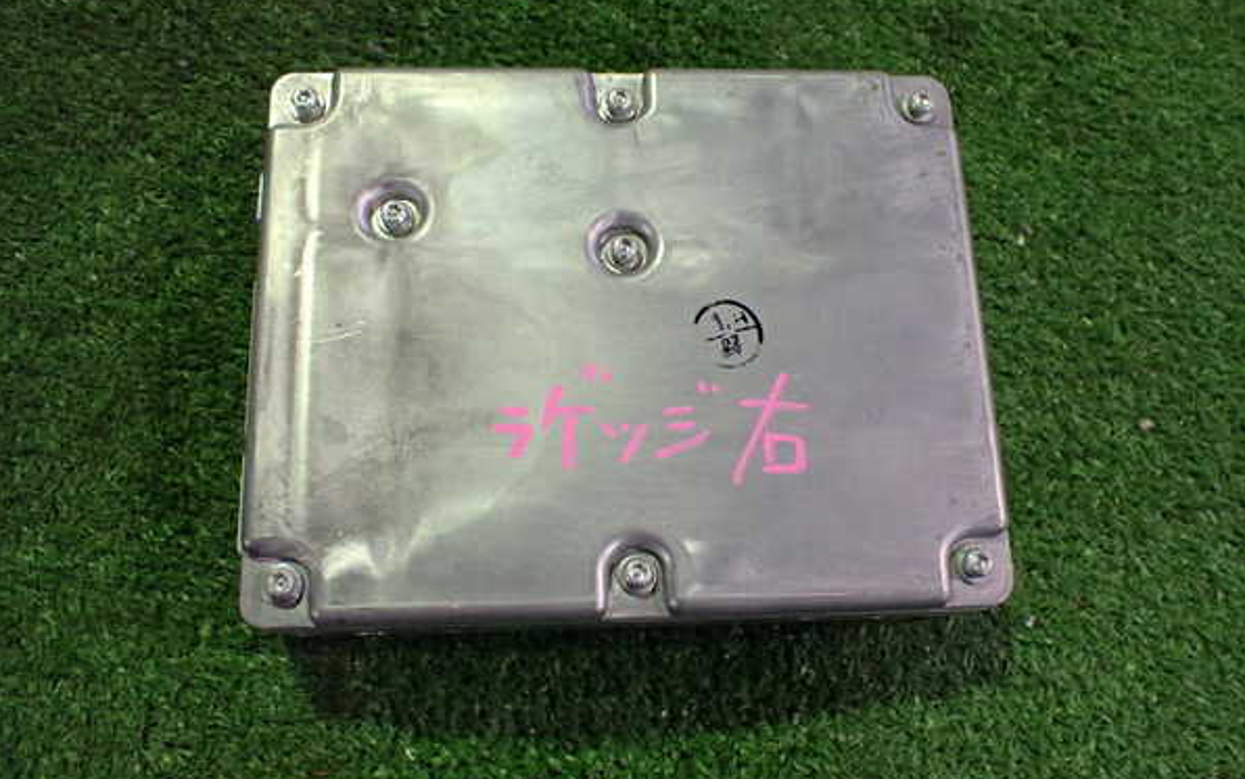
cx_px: 620
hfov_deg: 59.6
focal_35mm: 32
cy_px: 376
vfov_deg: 39.5
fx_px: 1086
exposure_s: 1/100
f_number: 2.3
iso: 800
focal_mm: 5.4
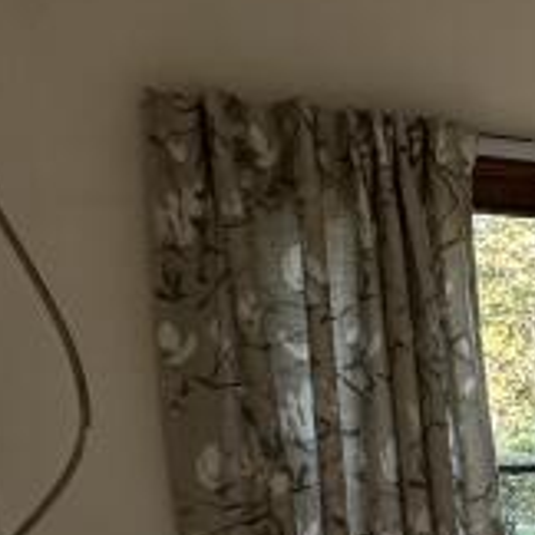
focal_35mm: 78
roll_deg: -0.8
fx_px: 1364
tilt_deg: -11.2
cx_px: 1245
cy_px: 637
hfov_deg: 14.9
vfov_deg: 20.8
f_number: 2.2
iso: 160
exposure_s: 1/99
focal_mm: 2.22
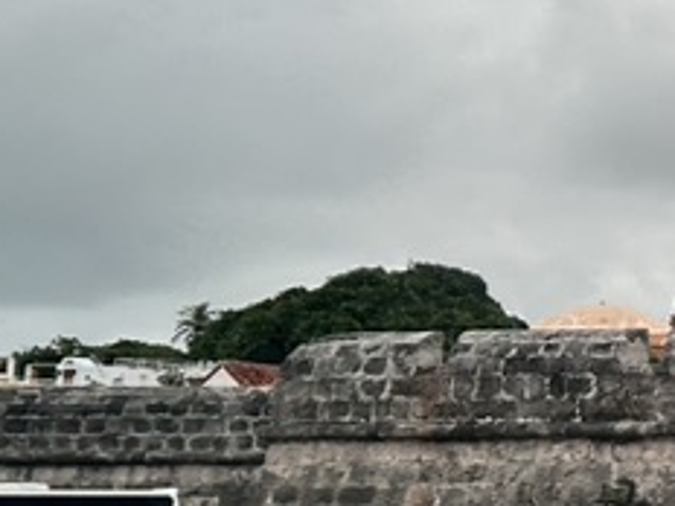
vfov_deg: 12.9
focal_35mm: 115
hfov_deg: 14.2
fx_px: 2242
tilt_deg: +7.7
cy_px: 241
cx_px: 1379
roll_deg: -2.7
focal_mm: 5.7
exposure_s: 1/345
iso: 50
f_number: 1.5
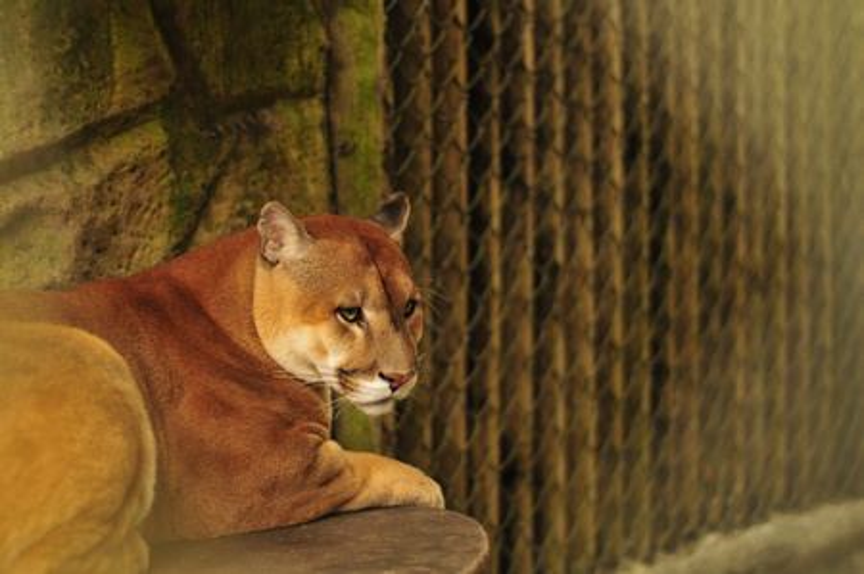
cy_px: 287
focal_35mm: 75
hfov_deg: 27.0
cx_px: 432
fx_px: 1798
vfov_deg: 18.1
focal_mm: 50
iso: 400
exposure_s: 1/1000
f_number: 1.8
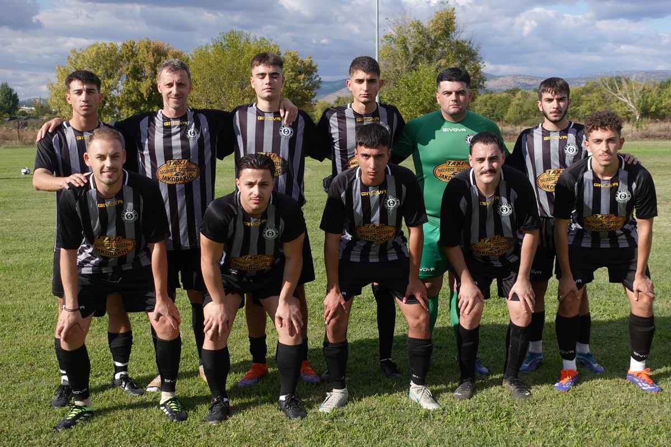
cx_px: 336
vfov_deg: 29.9
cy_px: 224
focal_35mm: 45
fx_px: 839
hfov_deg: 43.6
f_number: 4
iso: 125
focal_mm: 17.16
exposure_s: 1/100
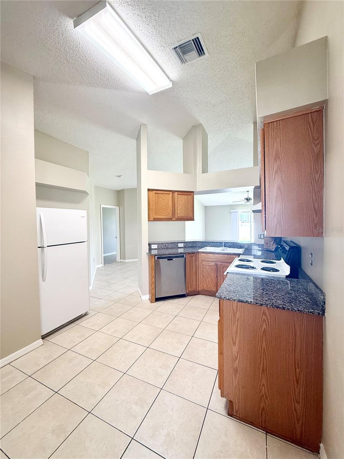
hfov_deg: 85.7
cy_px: 230
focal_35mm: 14
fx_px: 186
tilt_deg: -1.3
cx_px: 172
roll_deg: +0.3
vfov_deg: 102.1
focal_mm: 2.22
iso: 200
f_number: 2.2
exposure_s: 1/120
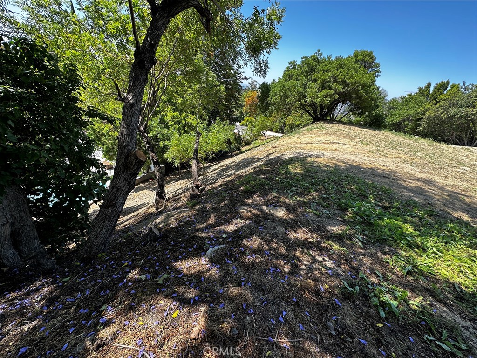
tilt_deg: -25.8
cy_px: 179
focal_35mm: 14
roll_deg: -9.6
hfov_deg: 102.1
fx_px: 193
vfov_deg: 85.7
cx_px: 238
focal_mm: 2.22
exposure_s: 1/413
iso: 40
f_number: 2.2
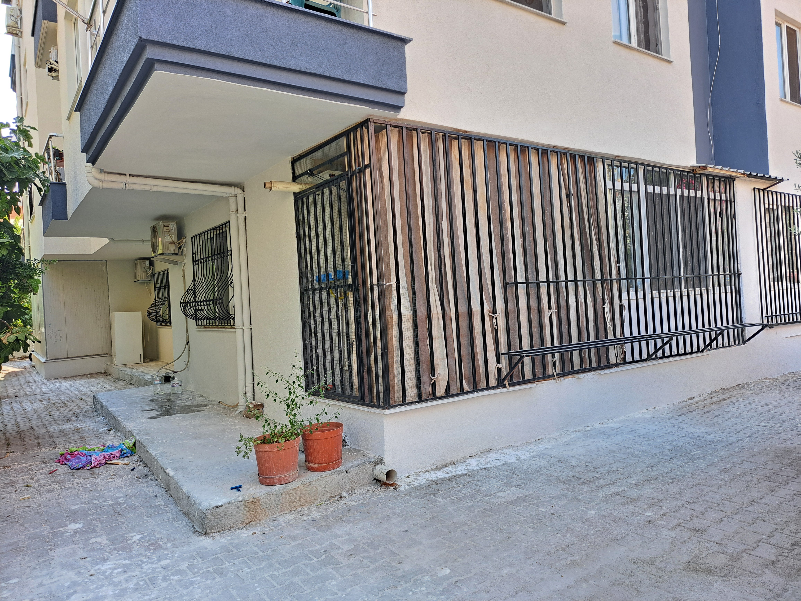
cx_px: 400
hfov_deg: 71.6
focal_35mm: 24
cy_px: 300
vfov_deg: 56.8
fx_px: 555
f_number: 1.8
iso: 50
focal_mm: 5.23
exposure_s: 1/141
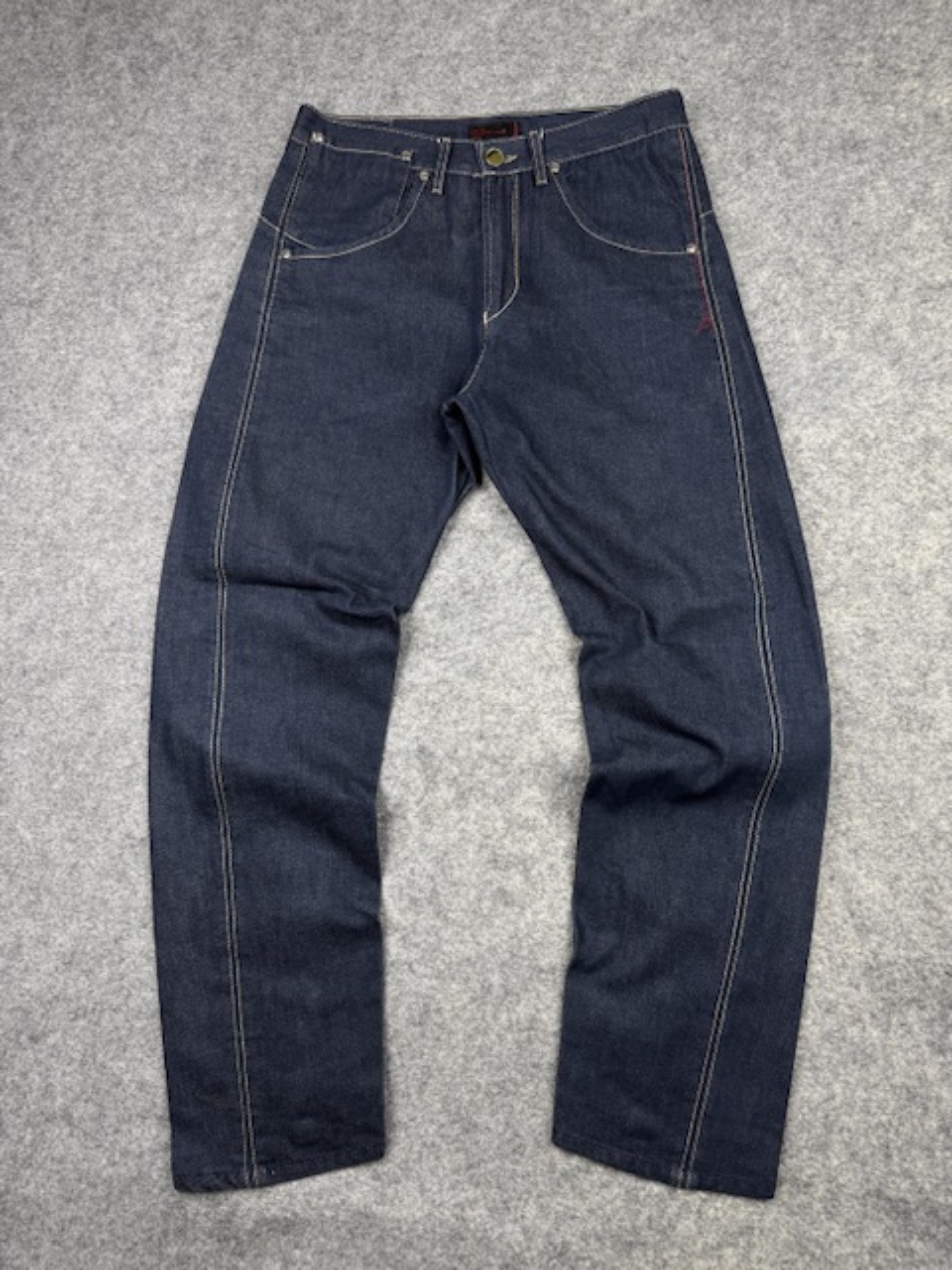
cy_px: 635
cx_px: 476
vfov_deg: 71.6
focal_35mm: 24
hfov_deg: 56.8
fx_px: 880
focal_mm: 6.76
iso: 64
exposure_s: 1/100
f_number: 1.78
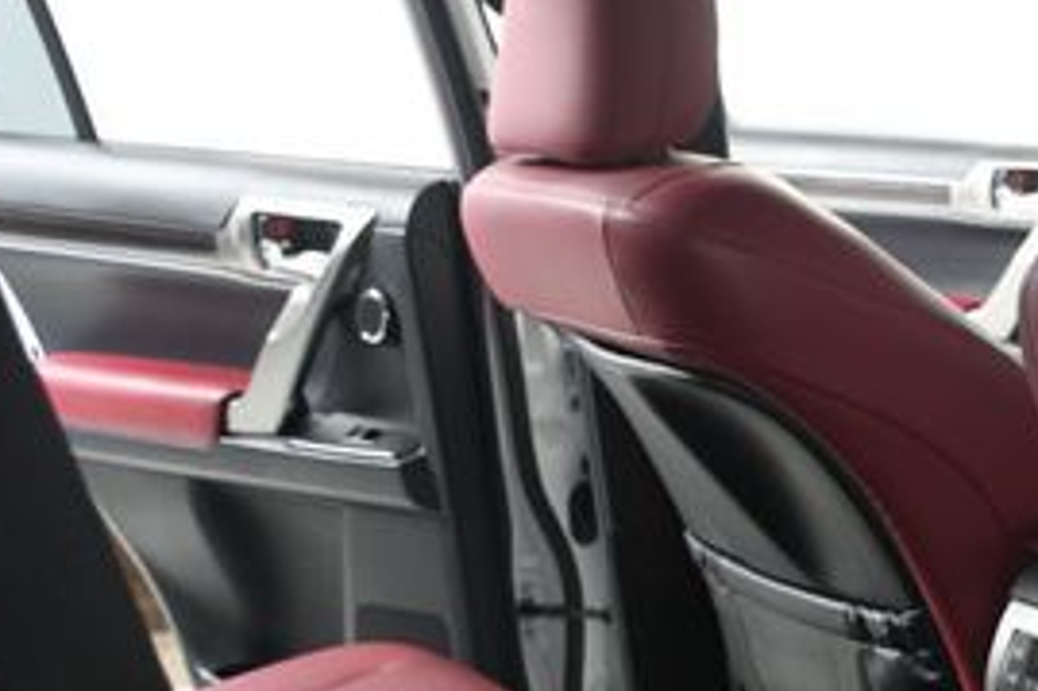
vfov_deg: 16.8
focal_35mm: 81
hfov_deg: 23.9
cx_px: 1053
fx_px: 2334
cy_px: 494
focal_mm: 23
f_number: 3.8
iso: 100
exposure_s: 1/160
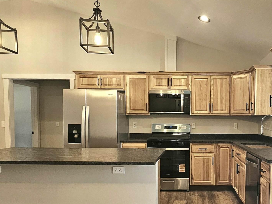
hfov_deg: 61.0
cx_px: 193
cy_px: 138
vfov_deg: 48.8
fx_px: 220
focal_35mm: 28
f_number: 2.2
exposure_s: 1/60.2
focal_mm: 2.2
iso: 100
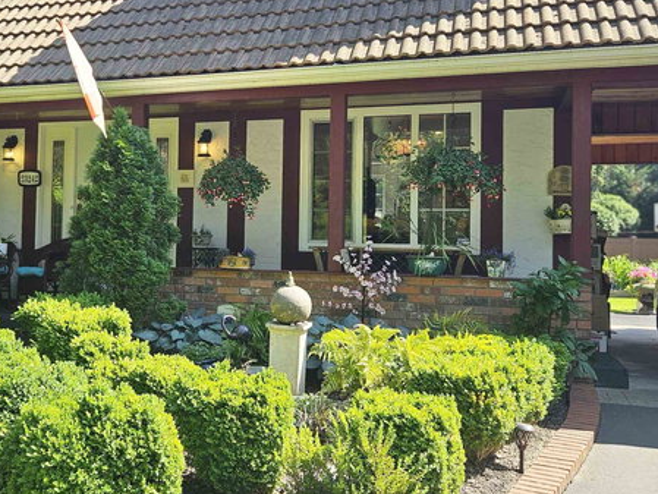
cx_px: 215
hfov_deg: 45.0
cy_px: 214
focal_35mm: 41
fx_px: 780
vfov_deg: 35.1
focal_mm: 5.4
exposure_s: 1/410
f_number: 1.8
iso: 25
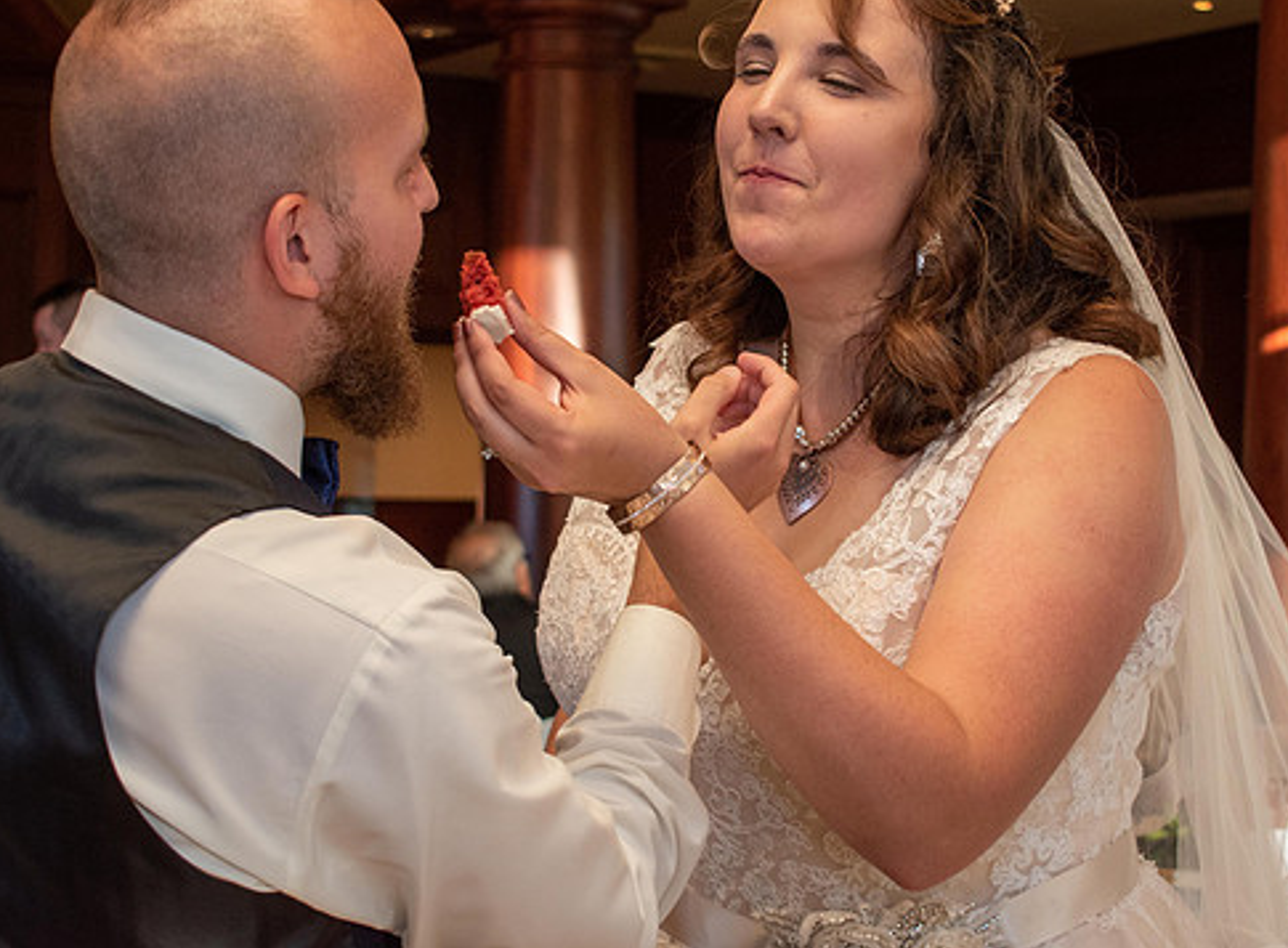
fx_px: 2772
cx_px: 744
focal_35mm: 75
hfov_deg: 26.1
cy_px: 385
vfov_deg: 19.4
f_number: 4.8
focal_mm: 36
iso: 800
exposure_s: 1/80
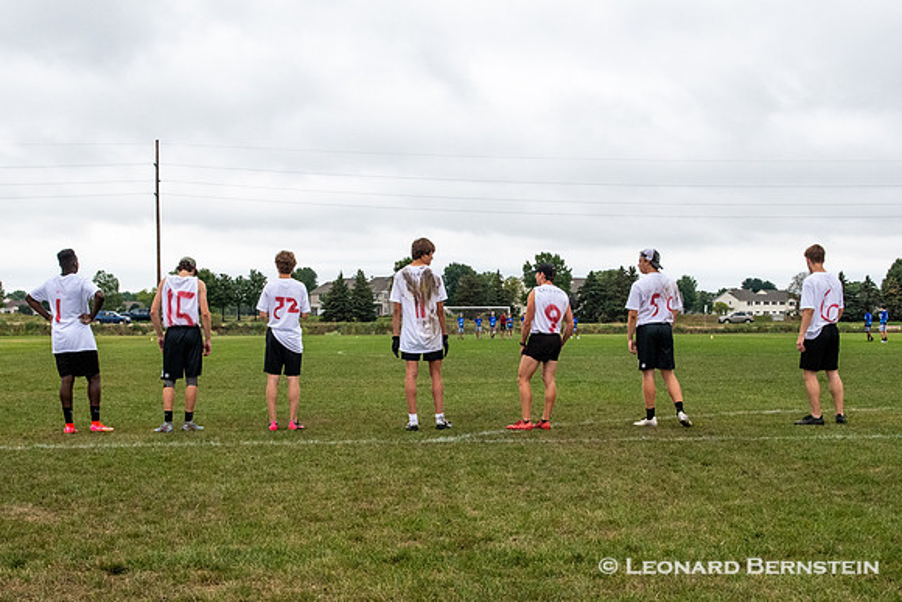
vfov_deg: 28.6
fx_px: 1176
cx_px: 424
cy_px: 362
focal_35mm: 47
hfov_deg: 41.9
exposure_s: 1/640
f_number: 10
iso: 1600
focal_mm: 26
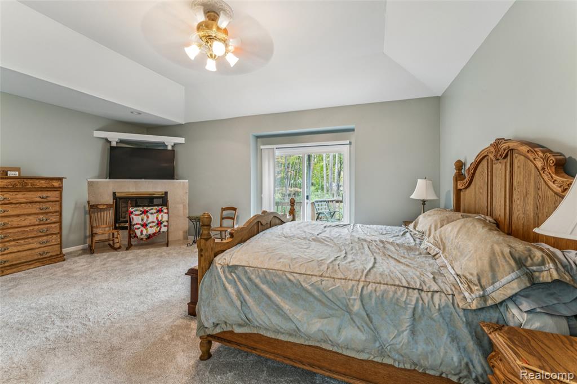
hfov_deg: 104.3
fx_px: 224
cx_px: 288
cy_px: 192
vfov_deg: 81.2
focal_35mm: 14
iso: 400
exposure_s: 1.3
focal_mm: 14
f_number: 13
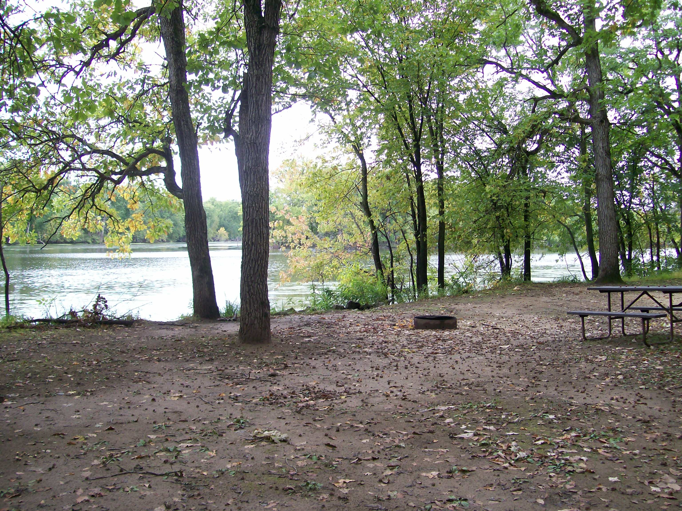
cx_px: 341
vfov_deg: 39.7
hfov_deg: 51.4
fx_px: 709
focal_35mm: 36
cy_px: 256
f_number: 2.7
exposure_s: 1/65.3
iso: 80
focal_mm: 6
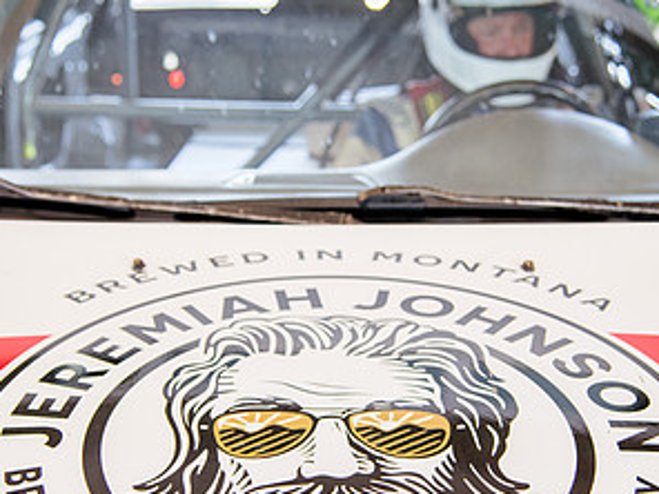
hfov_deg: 26.7
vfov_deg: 20.0
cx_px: 332
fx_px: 1390
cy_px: 358
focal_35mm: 73
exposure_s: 1/100
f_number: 4
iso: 640
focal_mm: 50
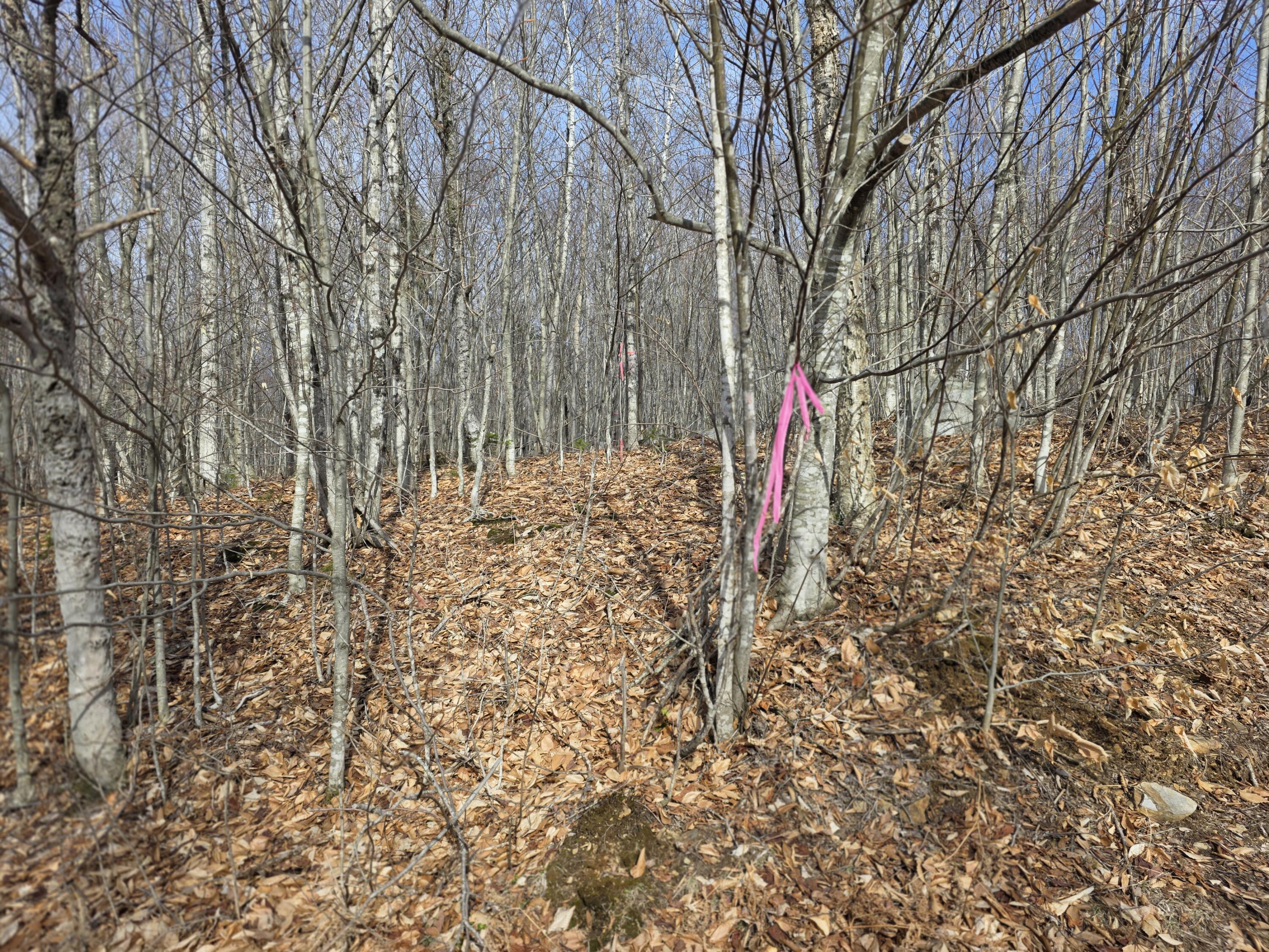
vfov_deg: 58.9
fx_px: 843
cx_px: 634
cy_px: 476
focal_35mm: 23
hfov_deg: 73.9
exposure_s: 1/3300
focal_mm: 6.3
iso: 80
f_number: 1.7
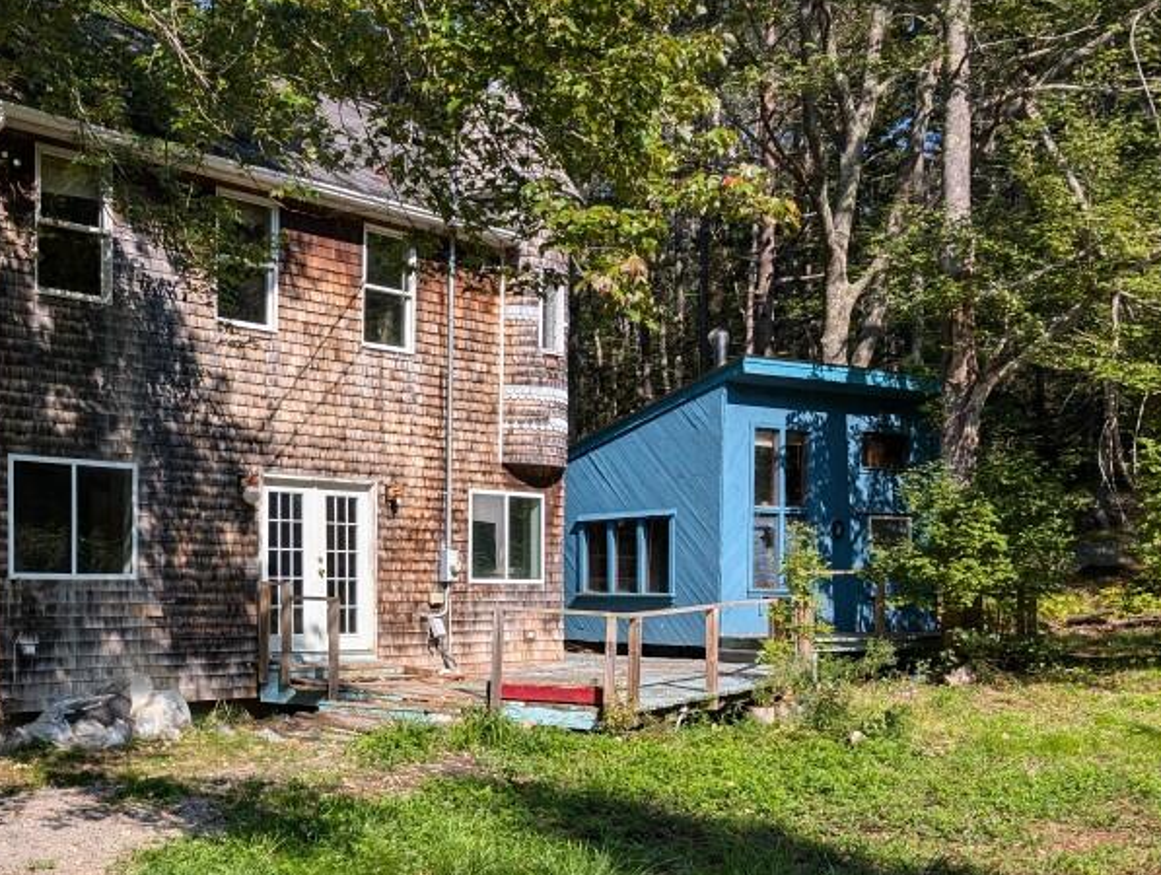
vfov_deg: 34.8
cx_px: 222
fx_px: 1378
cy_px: 601
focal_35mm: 41
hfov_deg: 43.4
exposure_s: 1/892
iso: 20
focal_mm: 6.9
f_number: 1.68
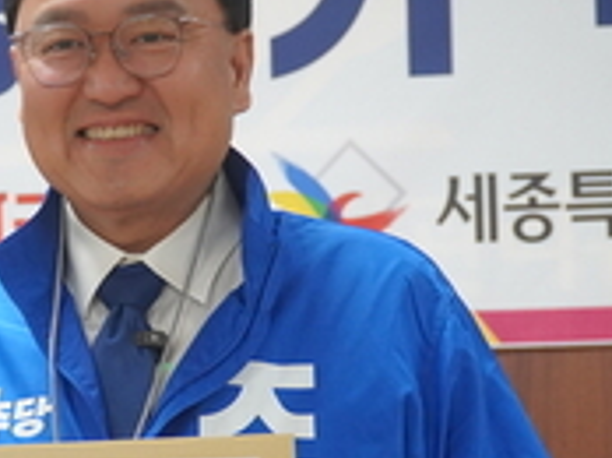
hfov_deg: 11.5
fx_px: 3037
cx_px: 91
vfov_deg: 8.6
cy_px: 261
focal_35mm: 172
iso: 2000
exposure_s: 1/160
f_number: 4
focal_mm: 46
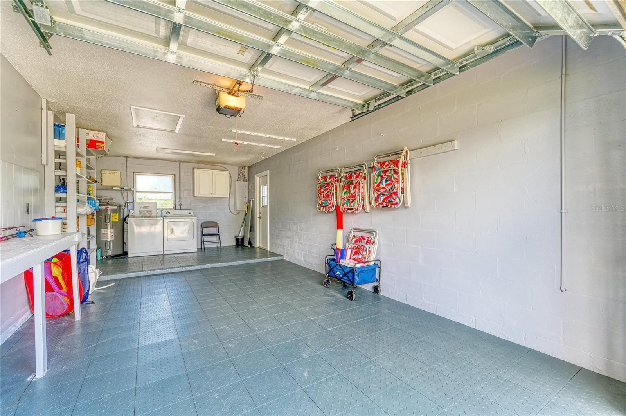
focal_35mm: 15
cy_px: 208
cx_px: 313
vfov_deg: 77.2
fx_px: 261
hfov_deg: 100.5
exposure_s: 1/160
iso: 400
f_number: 8
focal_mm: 15
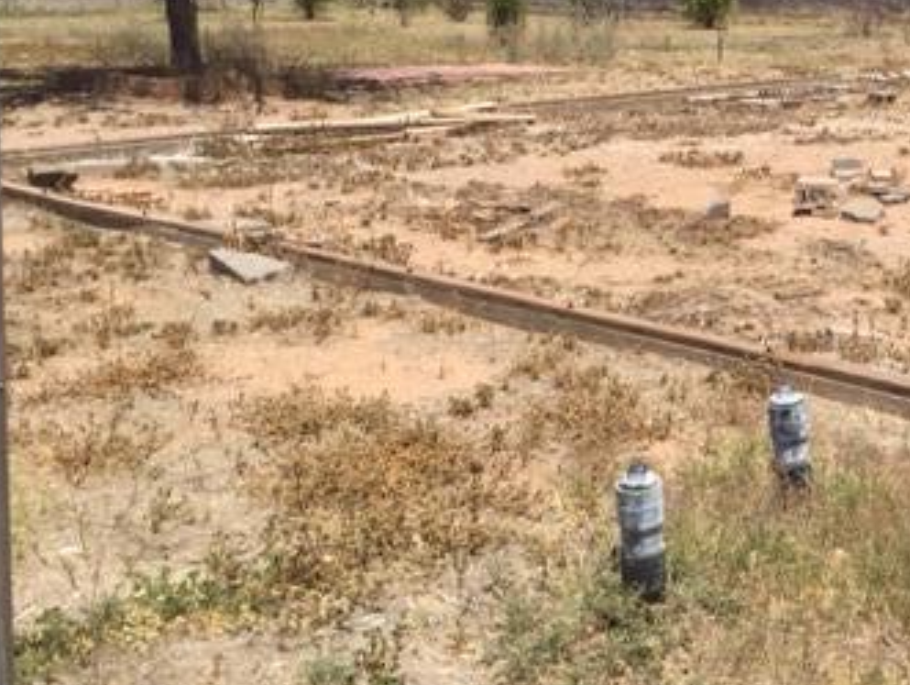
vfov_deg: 25.8
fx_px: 1474
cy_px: 157
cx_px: 795
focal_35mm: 56
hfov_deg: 32.8
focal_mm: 4.15
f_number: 2.2
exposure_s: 1/3049
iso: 32
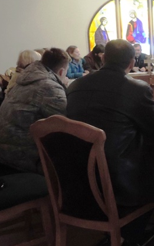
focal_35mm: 61
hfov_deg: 19.1
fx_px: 409
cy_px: 102
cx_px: 219
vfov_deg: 33.4
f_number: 3.1
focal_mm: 5.3
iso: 800
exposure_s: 1/20
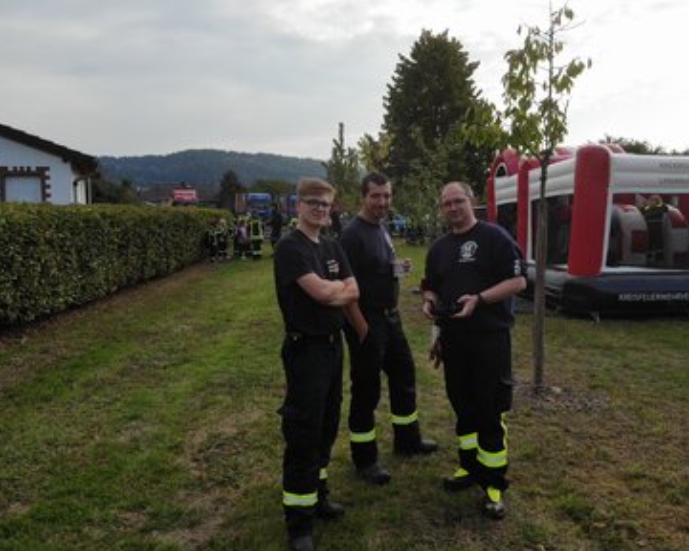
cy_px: 270
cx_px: 373
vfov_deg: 54.9
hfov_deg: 65.9
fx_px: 530
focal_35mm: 26
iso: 100
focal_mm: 4.5
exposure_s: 1/890
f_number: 2.8
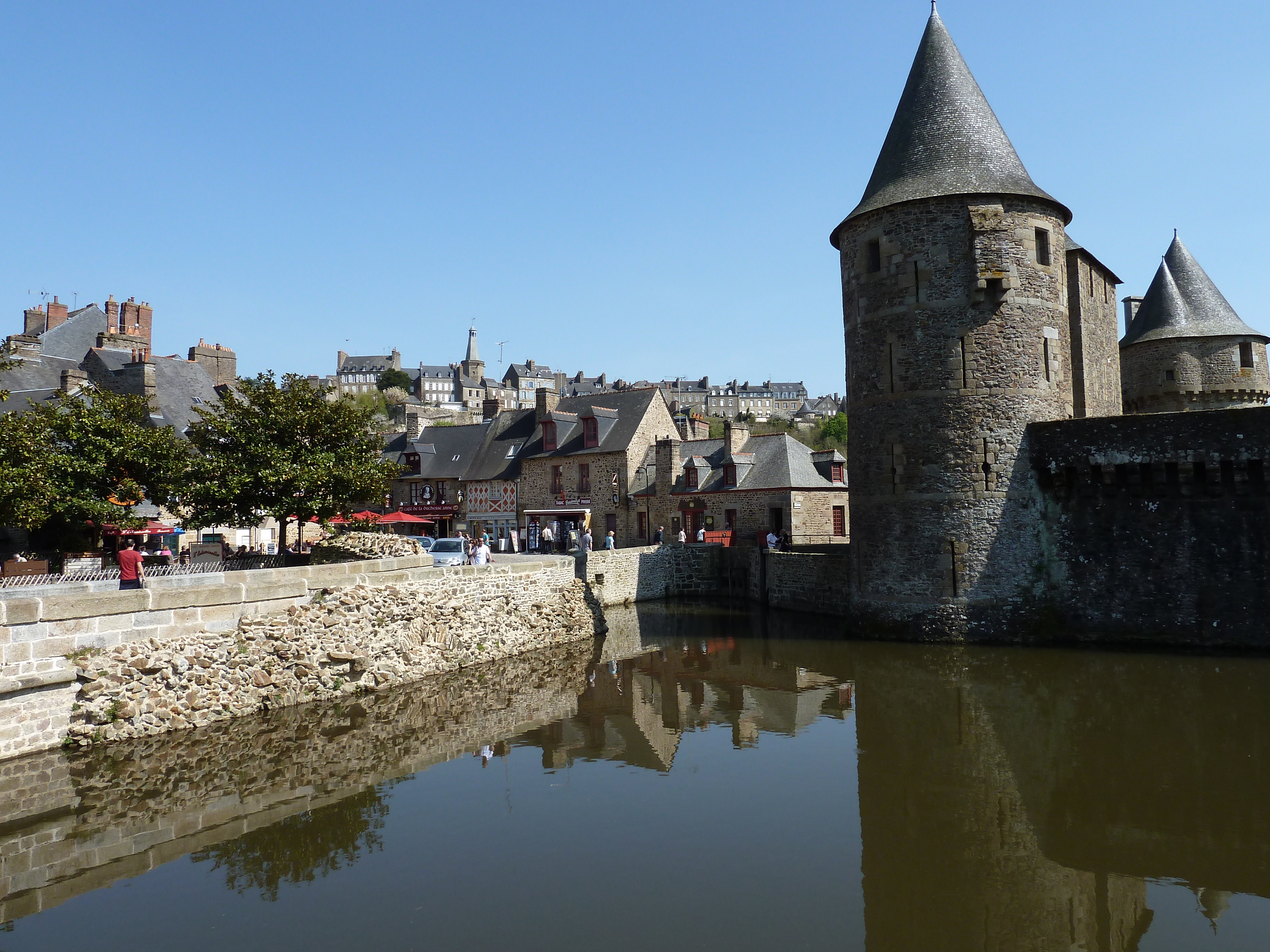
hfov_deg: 67.3
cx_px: 656
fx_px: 954
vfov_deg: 53.1
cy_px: 464
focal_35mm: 26
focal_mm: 4.1
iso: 80
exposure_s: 1/500
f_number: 4
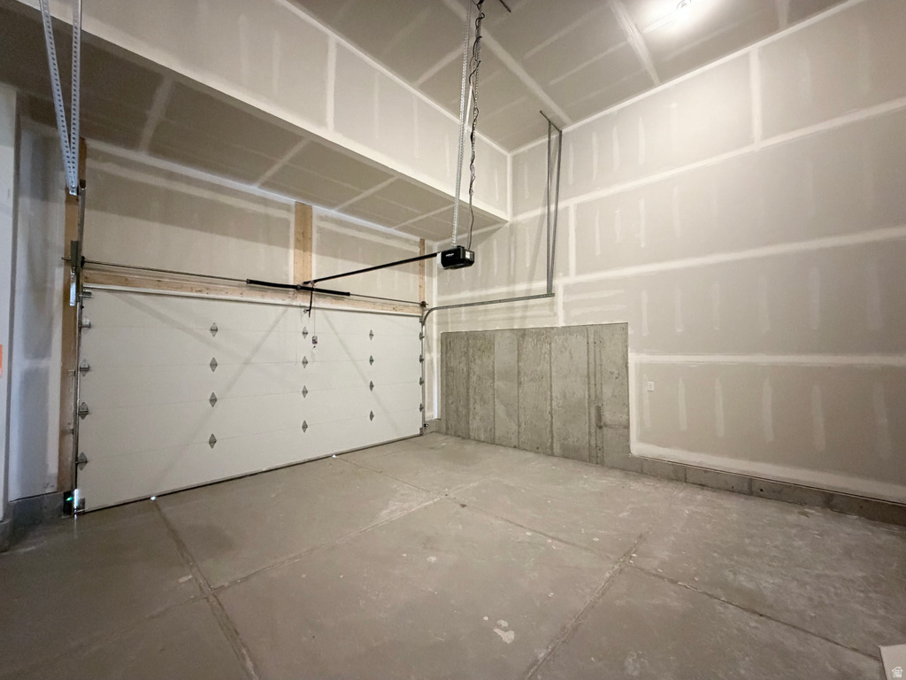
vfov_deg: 85.7
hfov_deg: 102.1
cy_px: 340
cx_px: 453
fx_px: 366
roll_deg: +0.9
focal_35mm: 14
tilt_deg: +2.2
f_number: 2.2
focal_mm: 2.22
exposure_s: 1/40
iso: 1000
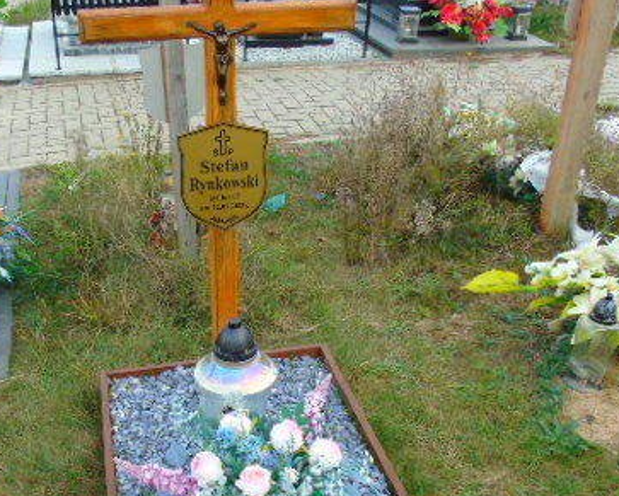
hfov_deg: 42.4
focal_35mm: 43
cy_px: 324
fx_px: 788
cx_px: 220
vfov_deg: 34.7
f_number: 3.4
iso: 80
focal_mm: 4.4
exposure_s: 1/100
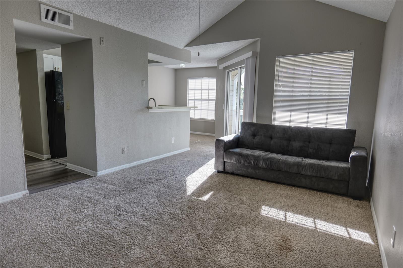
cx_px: 202
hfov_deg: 84.0
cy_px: 134
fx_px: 224
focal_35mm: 20
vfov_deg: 61.9
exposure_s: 1/60
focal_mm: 20
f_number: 3.5
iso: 100
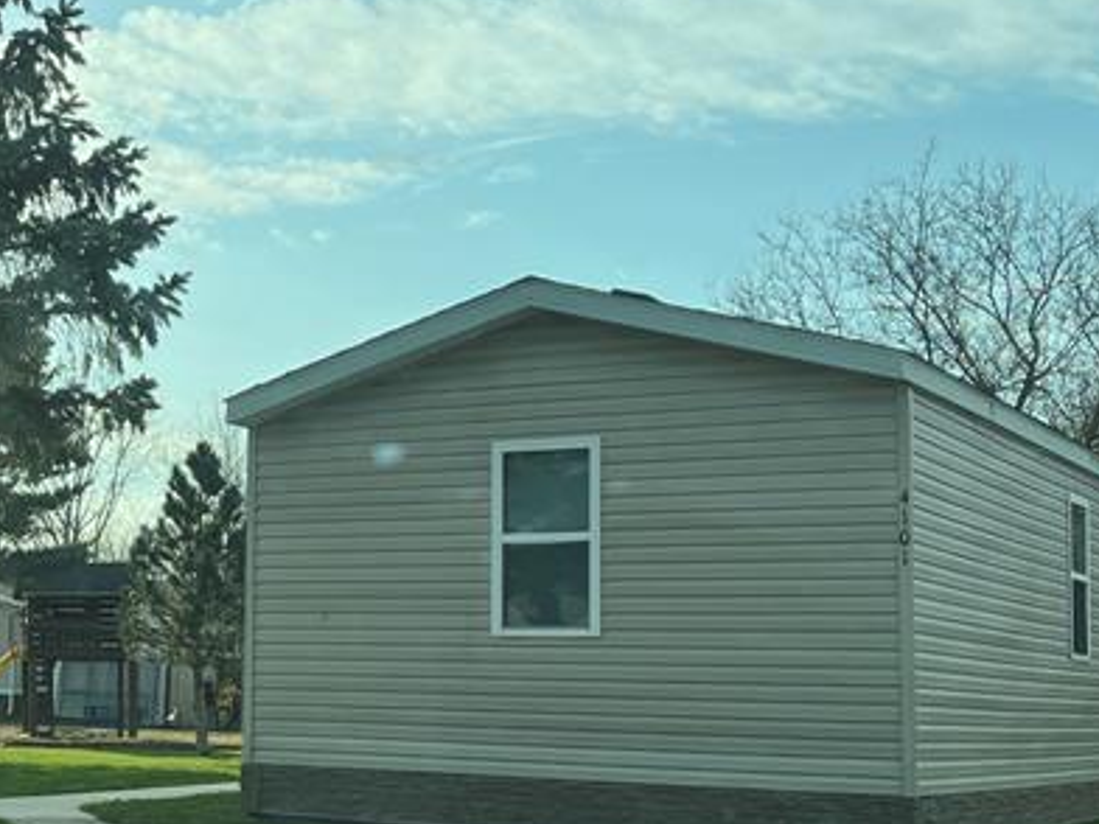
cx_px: 107
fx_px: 2159
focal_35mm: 68
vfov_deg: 21.5
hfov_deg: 27.5
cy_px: 544
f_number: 1.5
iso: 50
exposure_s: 1/5076
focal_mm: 5.7
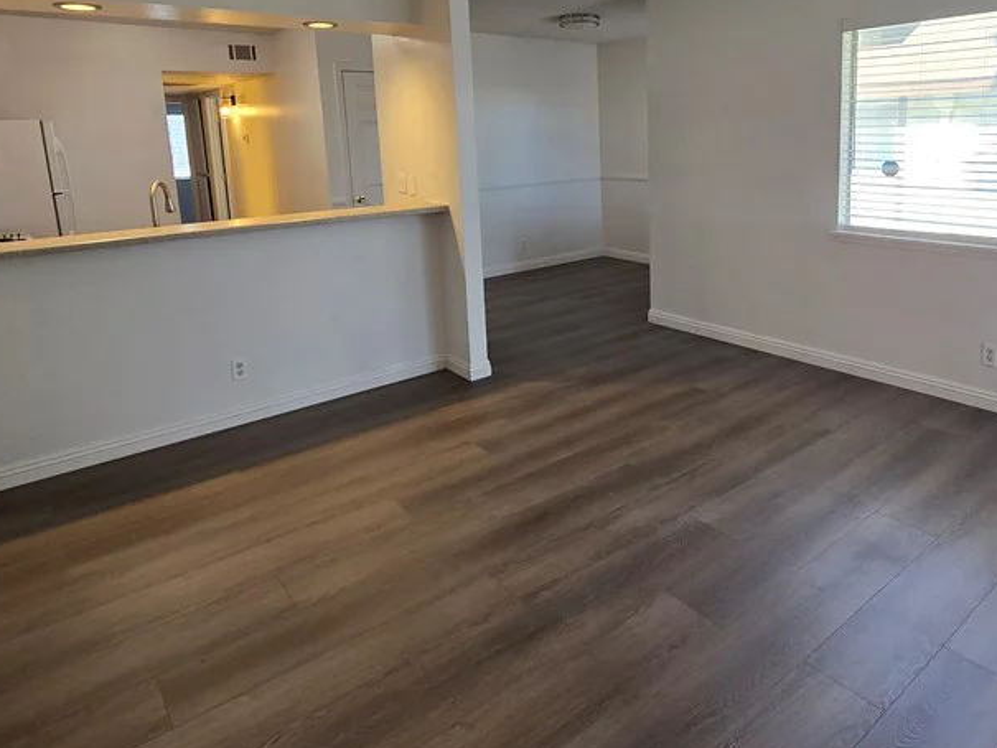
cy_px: 255
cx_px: 583
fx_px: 634
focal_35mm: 22
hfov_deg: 75.8
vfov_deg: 59.8
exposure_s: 1/60
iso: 64
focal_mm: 2.2
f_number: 2.2
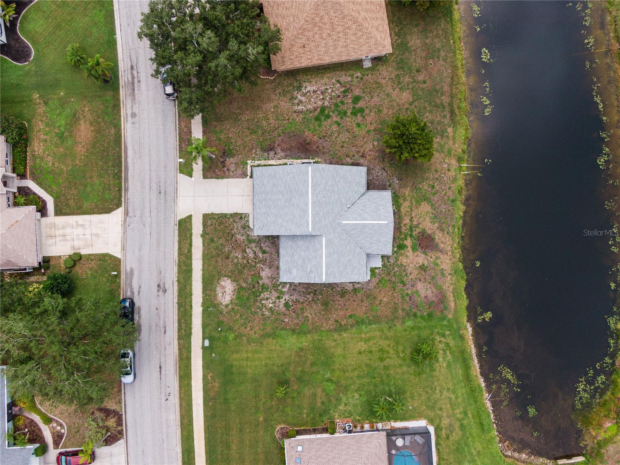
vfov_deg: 56.8
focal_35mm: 24
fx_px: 430
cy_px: 232
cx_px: 310
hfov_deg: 71.6
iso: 110
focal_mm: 4.39
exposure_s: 1/320
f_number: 2.8
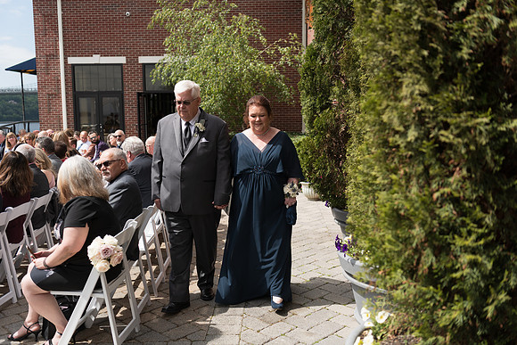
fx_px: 503
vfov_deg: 37.9
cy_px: 172
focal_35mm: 35
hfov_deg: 54.4
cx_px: 258
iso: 64
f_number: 2.8
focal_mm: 35
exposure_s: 1/1000
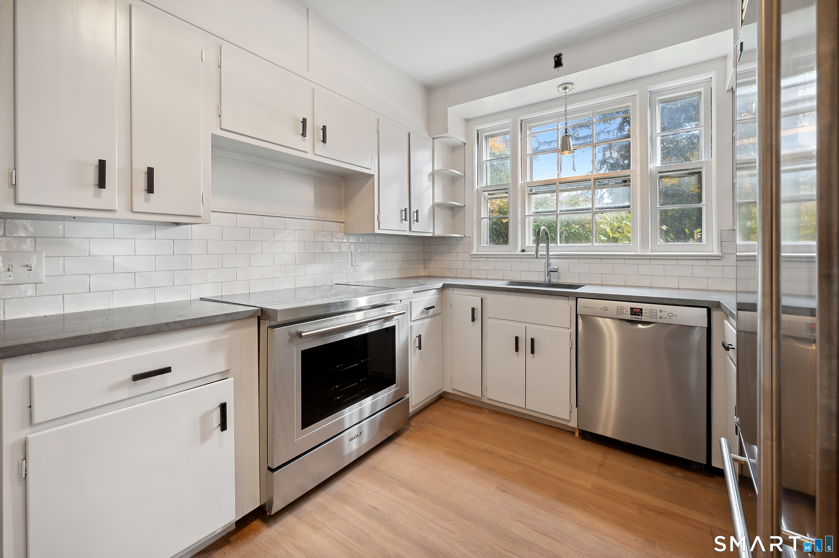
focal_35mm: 14
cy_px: 279
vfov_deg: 81.1
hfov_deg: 104.3
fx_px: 326
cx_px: 420
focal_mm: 14
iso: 200
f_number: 11
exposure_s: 1/4
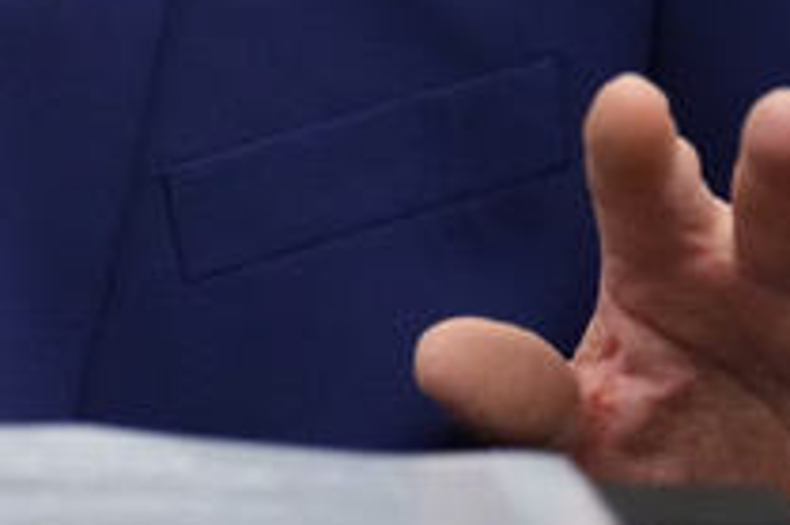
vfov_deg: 2.2
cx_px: -423
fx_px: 13858
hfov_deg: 3.3
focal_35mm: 632
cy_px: -699
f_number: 2.8
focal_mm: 129
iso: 5000
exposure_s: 1/320
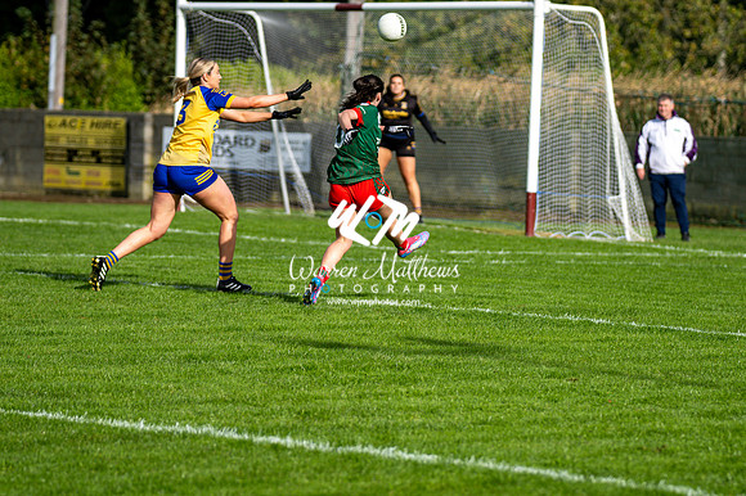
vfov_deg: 6.5
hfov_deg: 9.8
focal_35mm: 210
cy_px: 248
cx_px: 373
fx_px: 4349
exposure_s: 1/4000
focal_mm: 140
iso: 200
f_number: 2.8
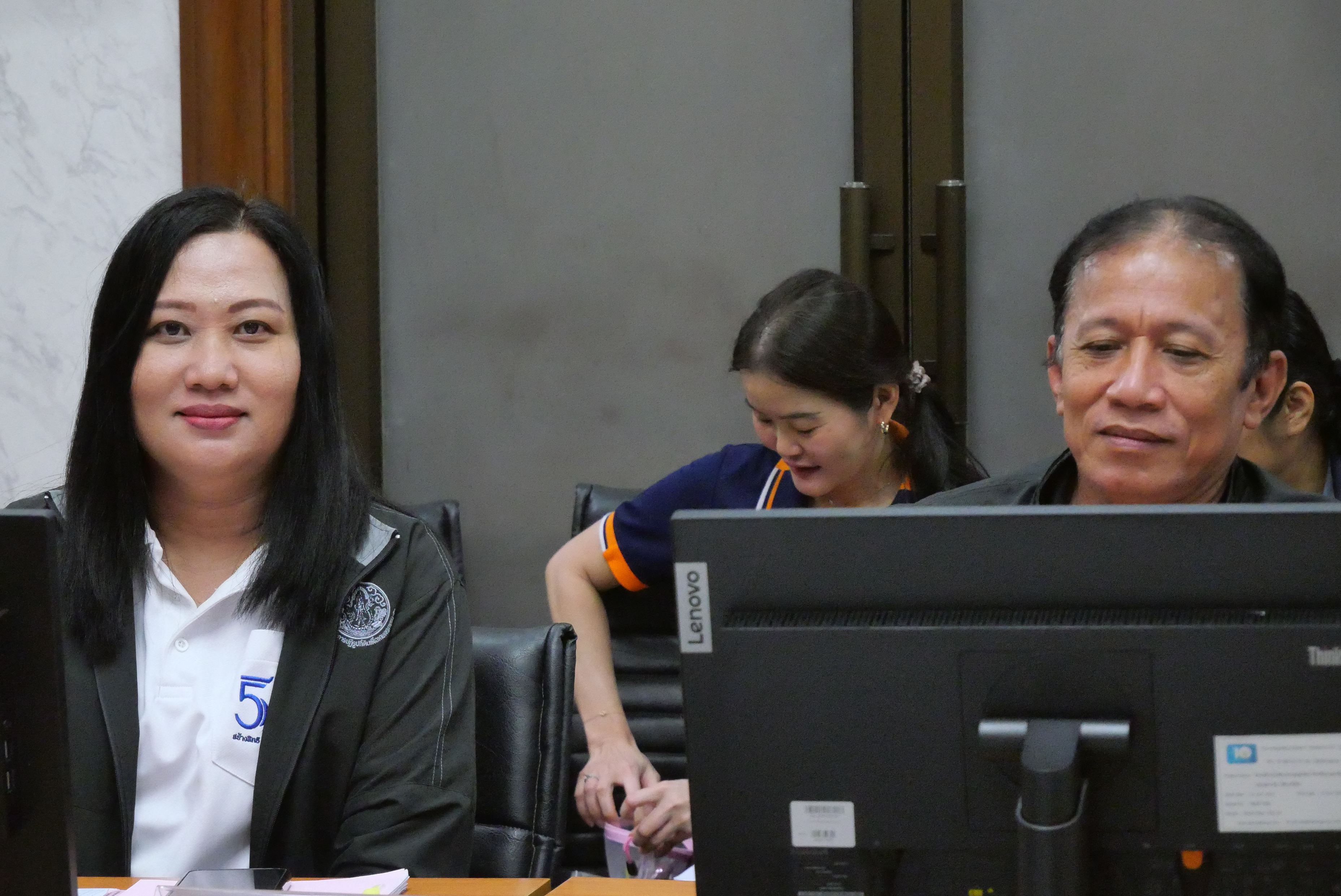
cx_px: 670
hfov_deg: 17.3
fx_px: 4398
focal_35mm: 118
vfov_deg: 11.6
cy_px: 448
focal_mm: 57
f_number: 5.6
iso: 6400
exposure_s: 1/125
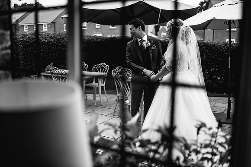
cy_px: 84
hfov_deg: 54.4
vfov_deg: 37.9
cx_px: 126
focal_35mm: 35
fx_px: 244
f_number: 1.6
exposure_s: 1/2500
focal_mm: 35
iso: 100
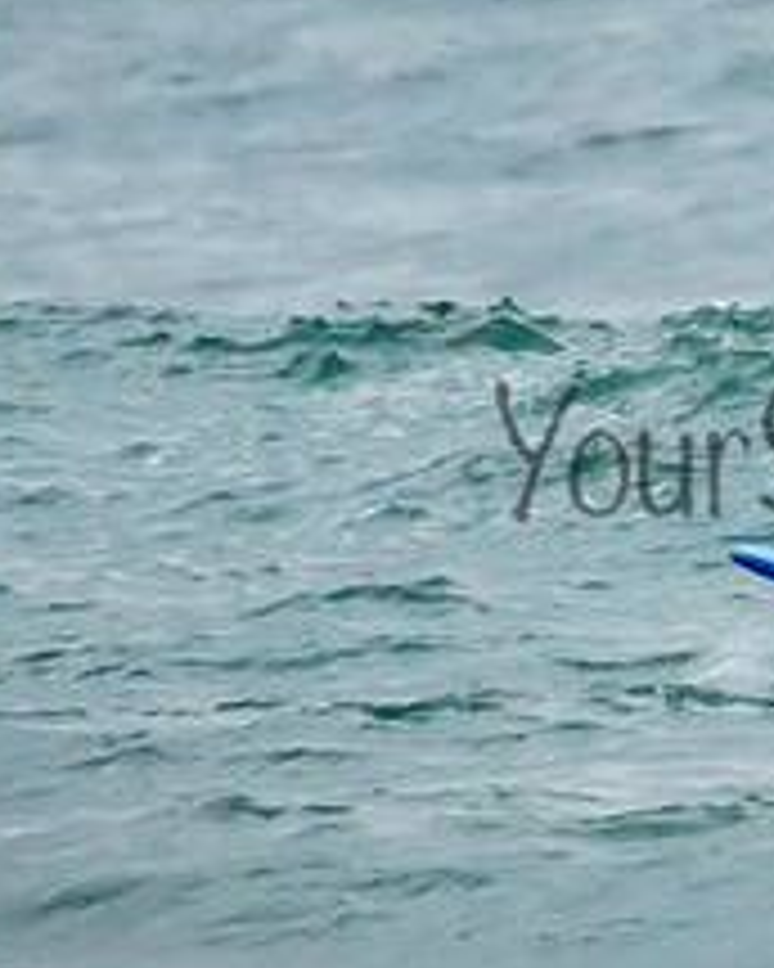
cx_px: 958
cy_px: 412
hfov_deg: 0.6
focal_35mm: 2527
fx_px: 72359
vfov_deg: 0.8
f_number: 11
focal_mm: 1000
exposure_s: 1/4000
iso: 20000
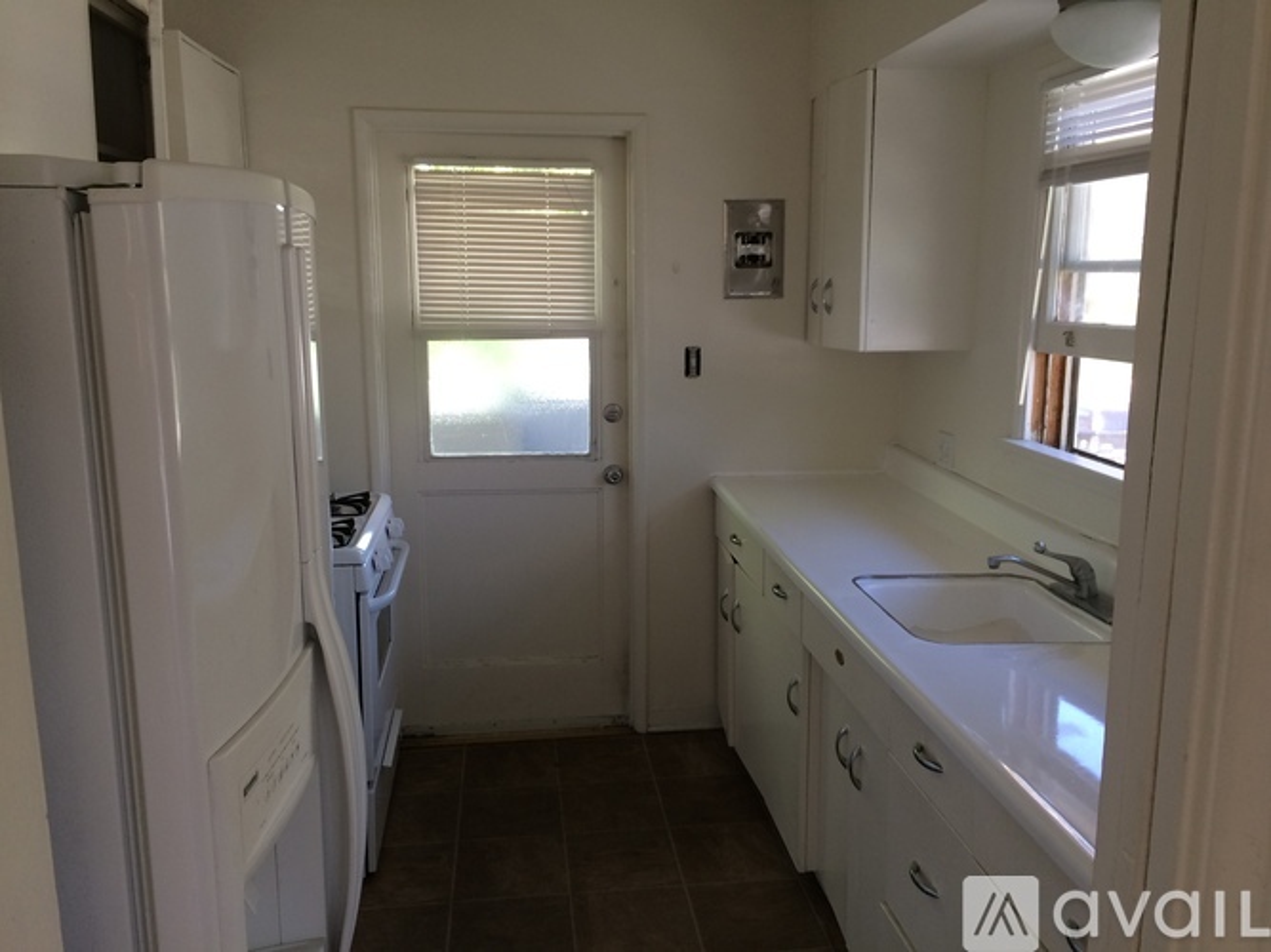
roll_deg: +2.0
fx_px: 1065
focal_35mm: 29
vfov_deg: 48.2
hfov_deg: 61.7
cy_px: 476
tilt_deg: -9.4
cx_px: 636
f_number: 2.2
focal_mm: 4.15
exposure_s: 1/40
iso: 40
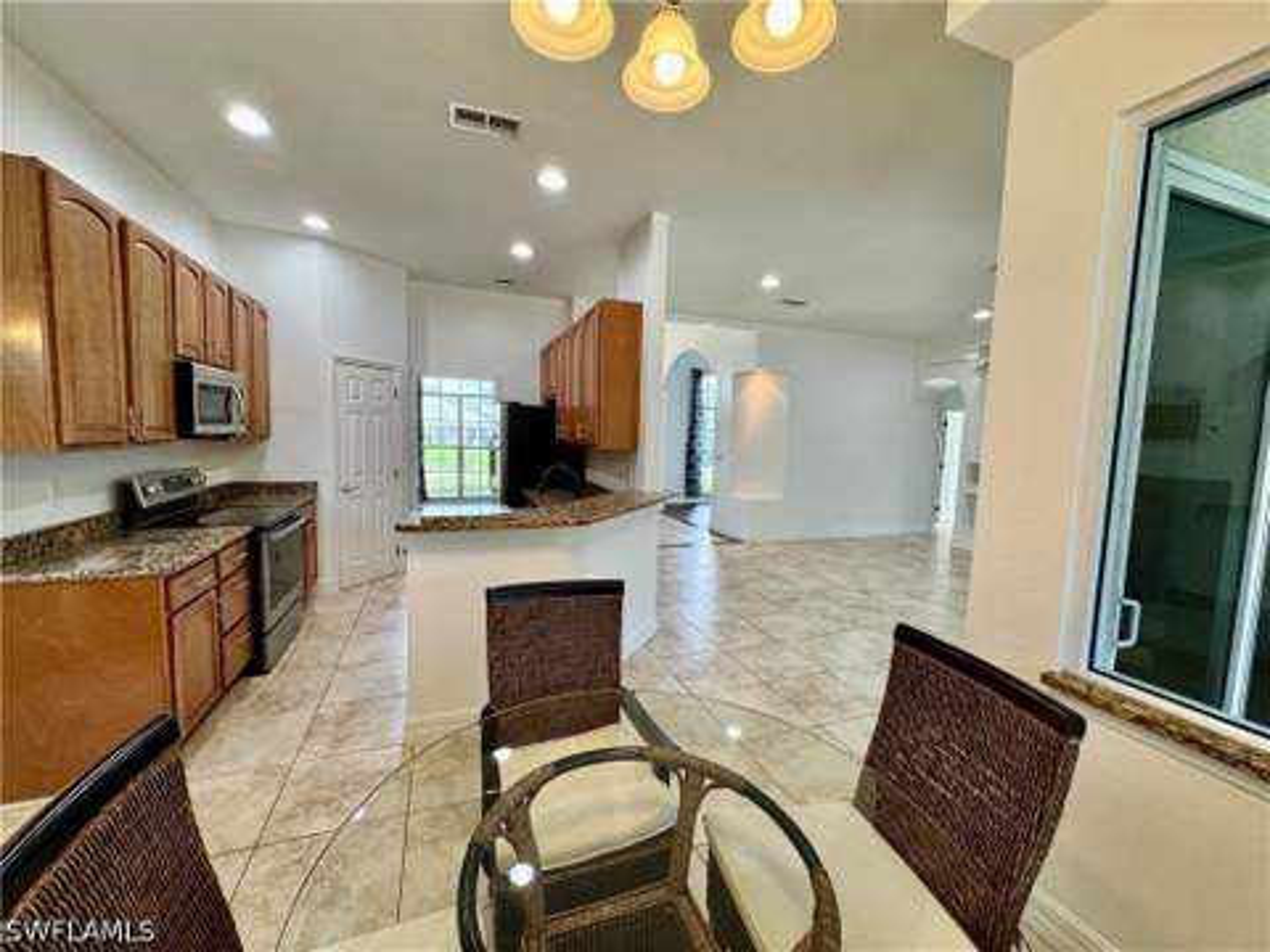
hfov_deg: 102.1
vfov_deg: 85.7
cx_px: 635
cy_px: 476
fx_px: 514
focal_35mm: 14
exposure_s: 1/120
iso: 200
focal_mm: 2.22
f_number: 2.2
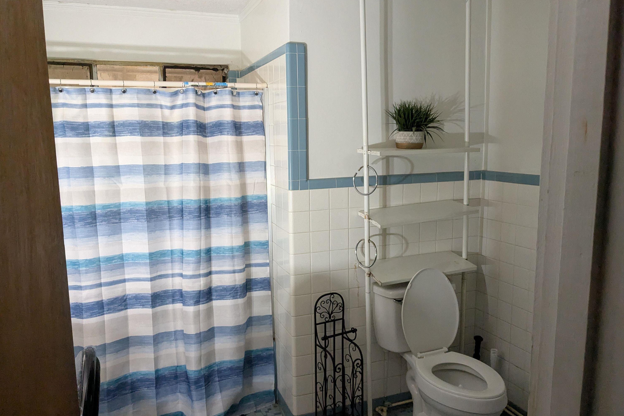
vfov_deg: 44.9
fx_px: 503
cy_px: 223
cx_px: 304
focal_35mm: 29
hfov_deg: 63.7
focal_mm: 4.38
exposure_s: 1/120
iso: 1495
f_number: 1.73
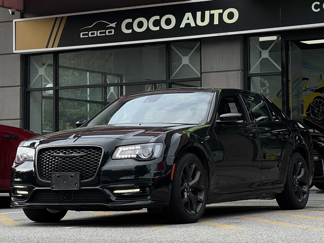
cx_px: 162
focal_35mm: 77
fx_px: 721
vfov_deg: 19.1
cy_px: 122
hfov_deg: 25.3
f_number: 2.8
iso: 32
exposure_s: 1/180
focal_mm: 9
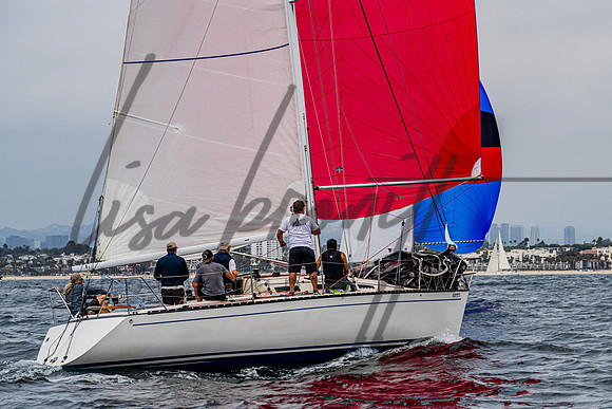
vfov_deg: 10.7
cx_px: 381
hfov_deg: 16.0
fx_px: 2175
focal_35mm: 128
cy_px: 210
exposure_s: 1/1000
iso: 250
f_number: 6.3
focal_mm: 96
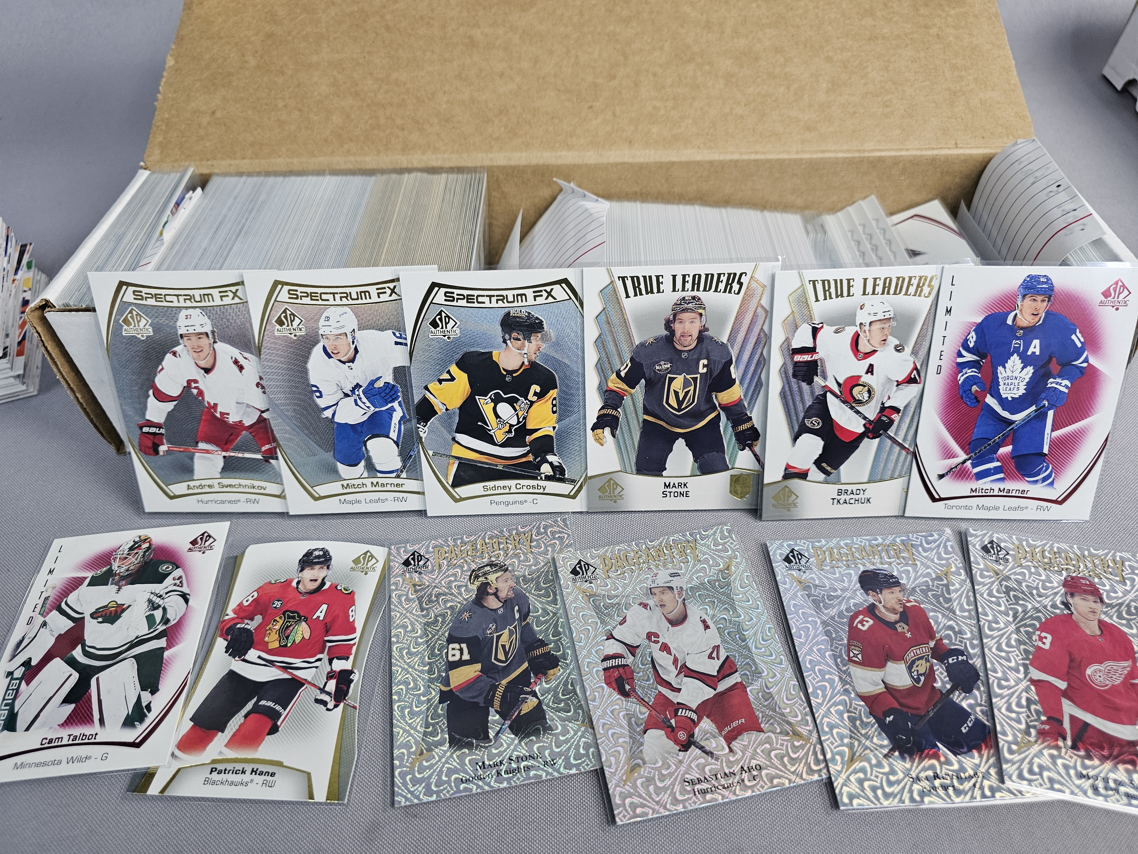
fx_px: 756
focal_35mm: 23
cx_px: 569
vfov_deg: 58.9
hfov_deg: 73.9
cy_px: 427
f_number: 1.7
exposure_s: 1/120
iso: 200
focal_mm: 6.3
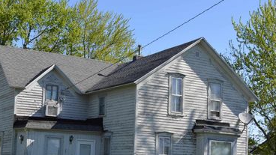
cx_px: 118
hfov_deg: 32.8
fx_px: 468
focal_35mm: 64
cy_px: 118
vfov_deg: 18.7
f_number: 7.1
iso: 100
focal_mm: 30
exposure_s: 1/200
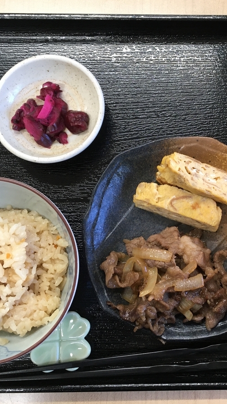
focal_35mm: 43
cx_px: 190
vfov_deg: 47.4
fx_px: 460
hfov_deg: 27.0
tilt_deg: -82.2
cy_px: 201
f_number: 2.2
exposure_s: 1/30
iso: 40
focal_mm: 4.15
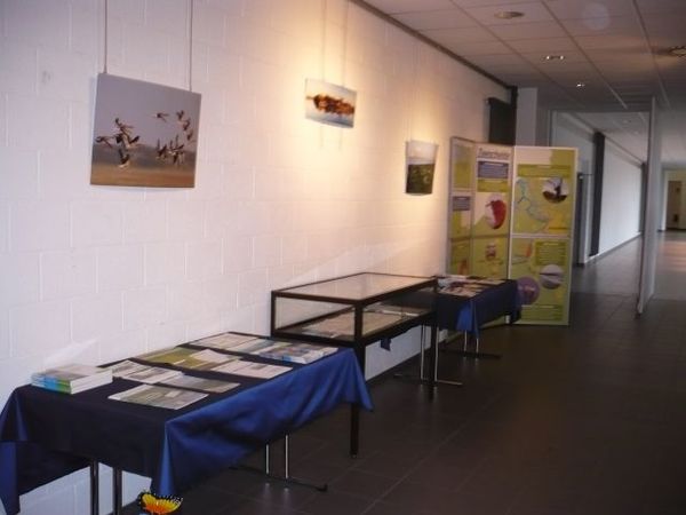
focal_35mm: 35
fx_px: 694
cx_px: 343
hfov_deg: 52.6
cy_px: 258
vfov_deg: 40.7
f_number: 2.8
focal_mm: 5.8
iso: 250
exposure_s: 1/30
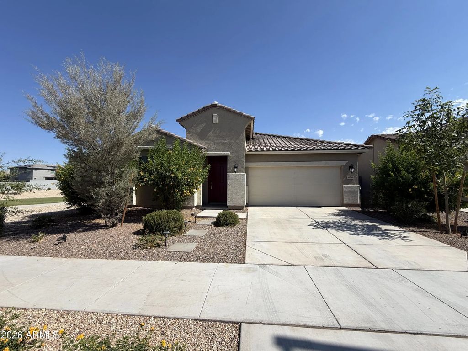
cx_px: 234
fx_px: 189
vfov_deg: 85.7
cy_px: 176
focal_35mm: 14
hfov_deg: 102.1
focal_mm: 2.22
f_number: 2.2
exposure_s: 1/1167
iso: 20
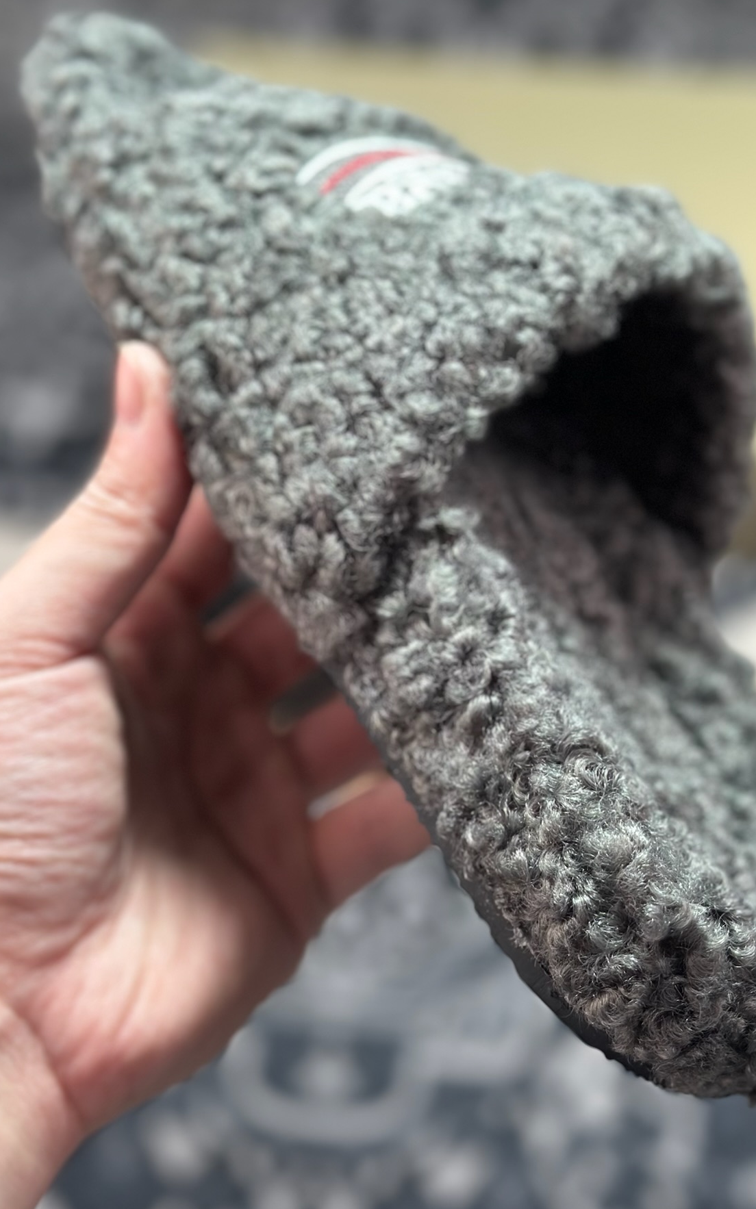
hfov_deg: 21.9
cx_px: 485
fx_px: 1945
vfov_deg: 34.5
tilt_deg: -56.1
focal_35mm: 59
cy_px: 548
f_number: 1.78
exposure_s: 1/302
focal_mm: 6.86
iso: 80
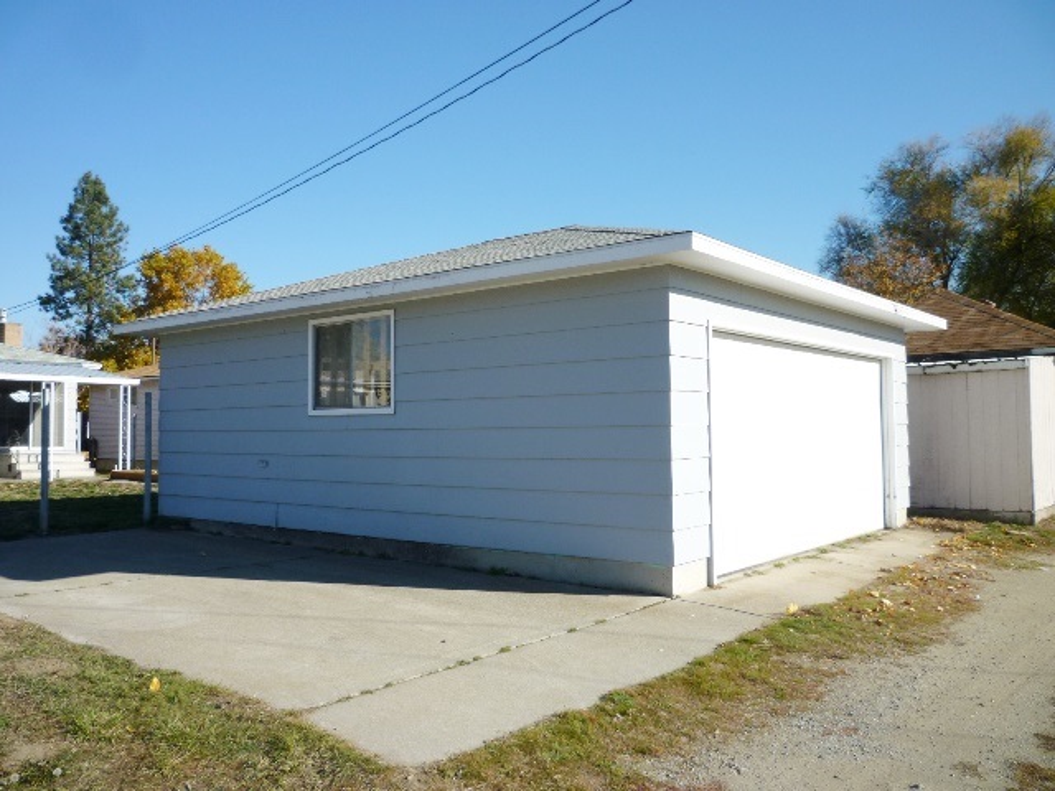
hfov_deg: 61.7
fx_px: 884
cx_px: 528
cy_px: 396
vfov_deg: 48.2
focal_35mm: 29
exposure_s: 1/500
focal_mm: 5.2
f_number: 4
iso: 80
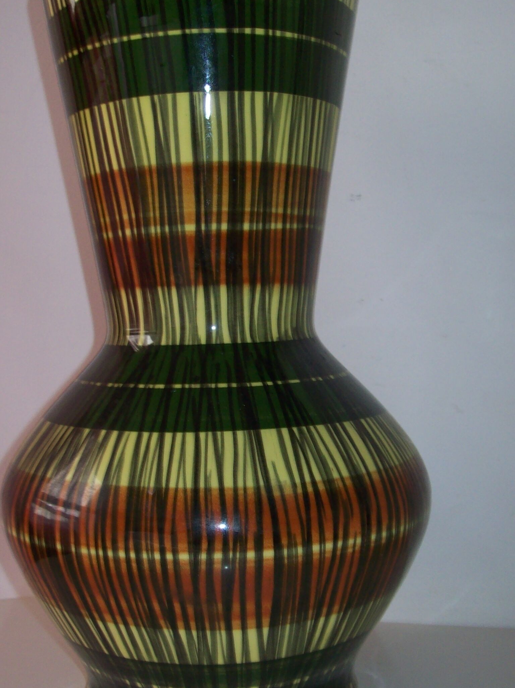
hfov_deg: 29.1
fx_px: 993
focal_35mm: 50
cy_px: 363
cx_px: 224
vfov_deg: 38.2
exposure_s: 1/64
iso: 80
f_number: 2.7
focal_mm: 6
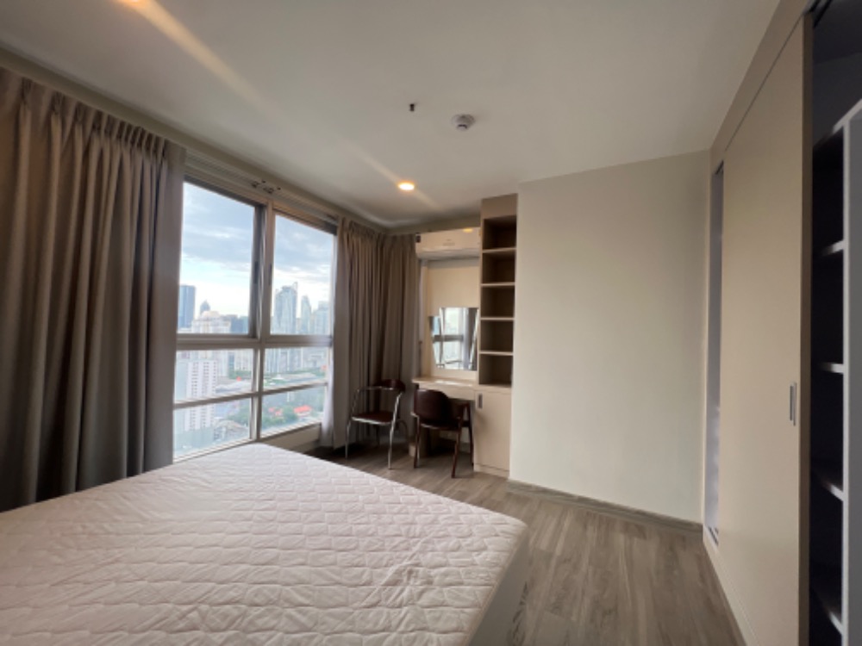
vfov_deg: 89.9
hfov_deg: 106.2
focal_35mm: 13
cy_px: 323
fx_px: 324
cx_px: 431
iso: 40
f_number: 1.8
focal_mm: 1.57
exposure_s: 1/99
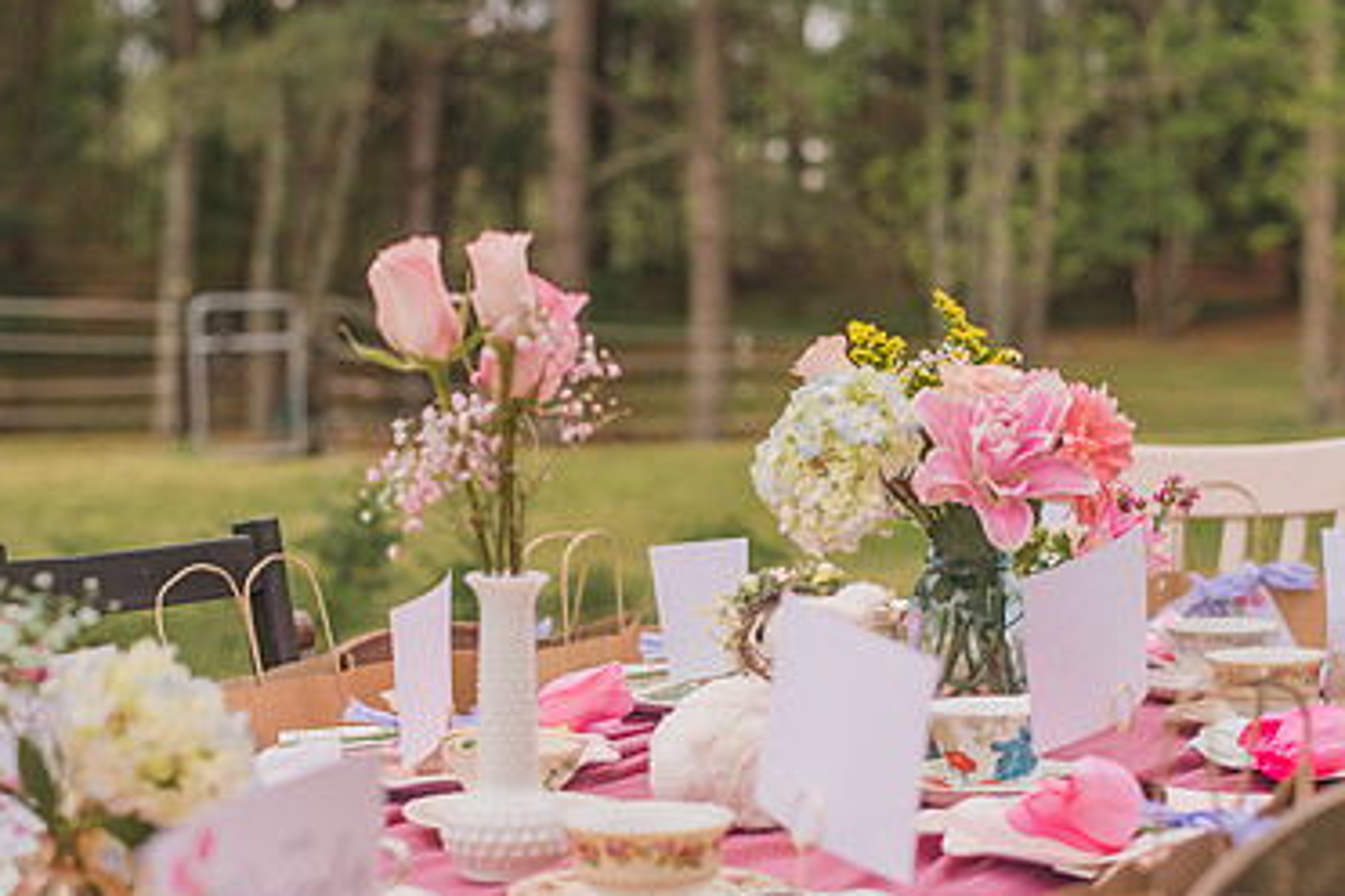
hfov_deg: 26.0
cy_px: 630
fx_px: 2914
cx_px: 662
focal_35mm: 78
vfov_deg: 17.4
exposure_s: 1/1600
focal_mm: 50
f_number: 2.8
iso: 100
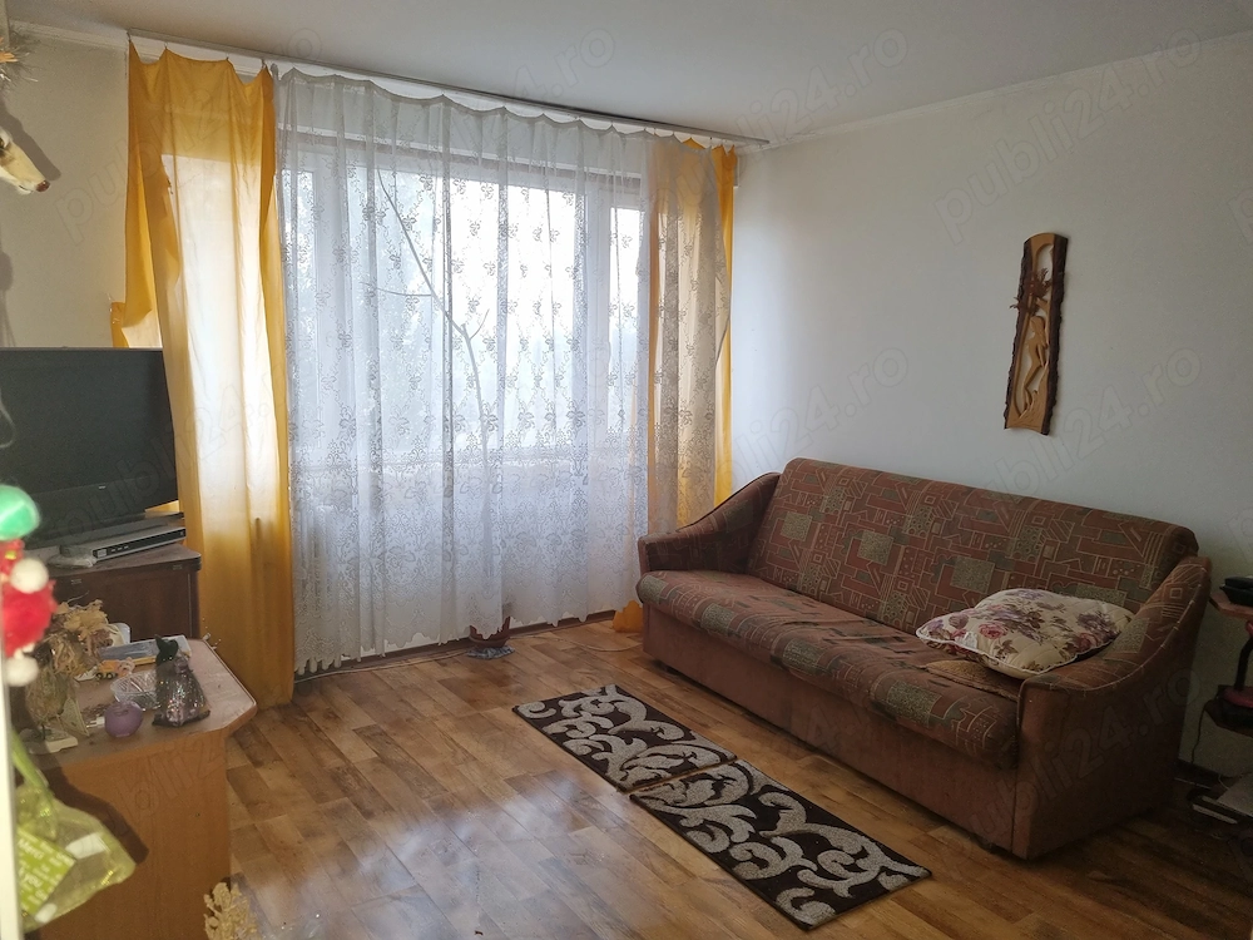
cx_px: 626
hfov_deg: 67.3
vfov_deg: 53.1
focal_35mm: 26
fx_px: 941
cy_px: 470
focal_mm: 5.4
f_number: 1.8
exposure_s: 1/33
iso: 90
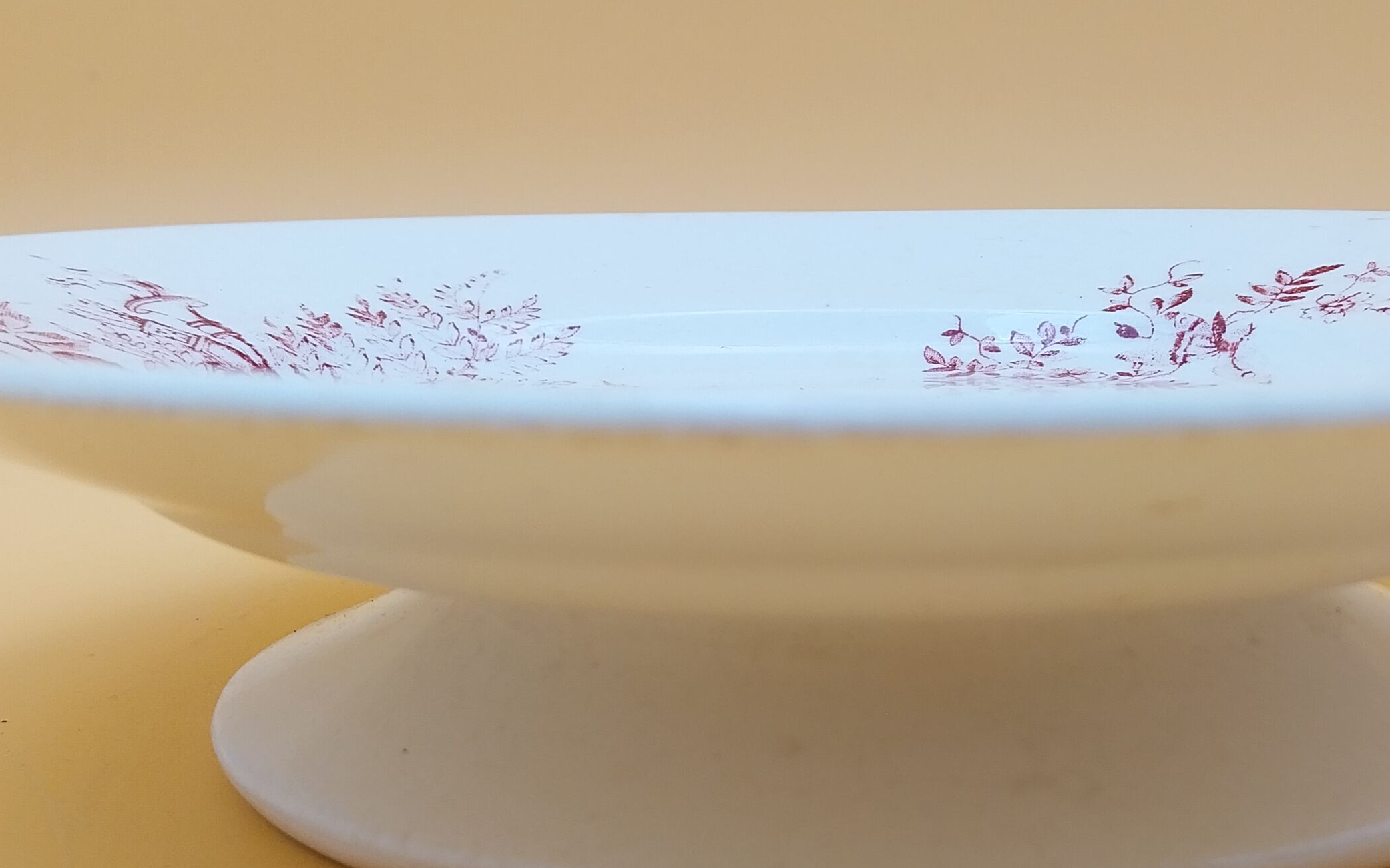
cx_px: 879
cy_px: 538
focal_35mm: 54
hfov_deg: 37.3
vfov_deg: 23.9
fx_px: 2046
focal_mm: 4
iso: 25
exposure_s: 1/100
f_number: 1.8
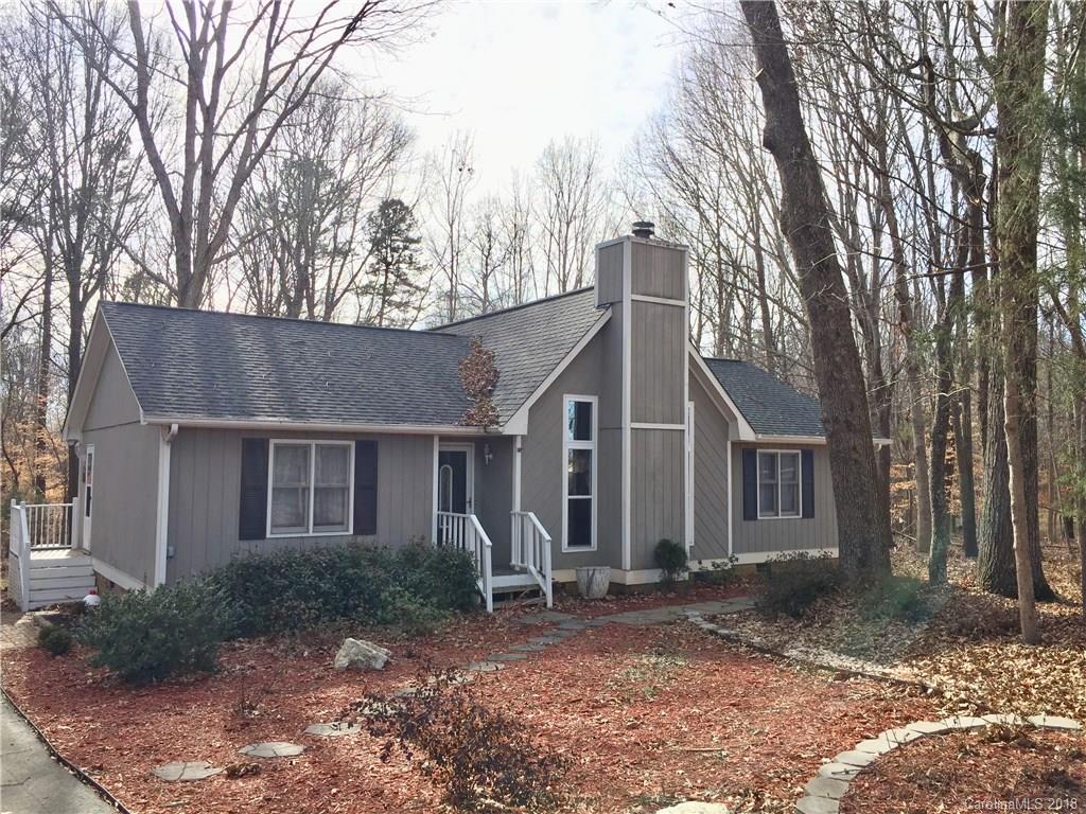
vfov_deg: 48.2
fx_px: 910
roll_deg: -0.9
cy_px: 407
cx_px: 543
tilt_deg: +3.9
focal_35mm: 29
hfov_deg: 61.7
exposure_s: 1/706
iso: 32
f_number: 2.2
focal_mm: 4.15
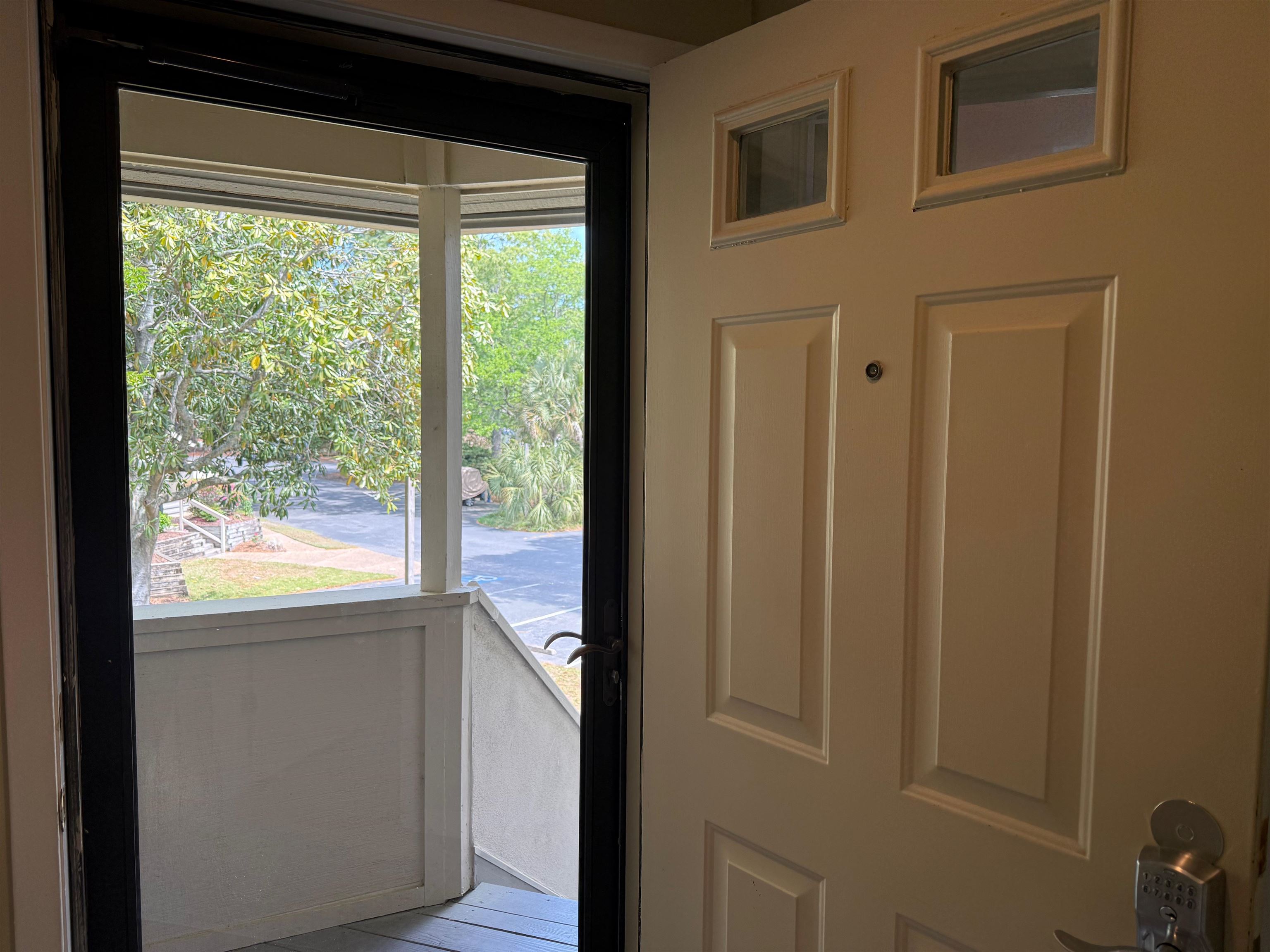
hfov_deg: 71.6
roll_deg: -0.6
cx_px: 635
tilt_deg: -5.0
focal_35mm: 24
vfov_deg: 56.8
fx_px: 881
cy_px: 476
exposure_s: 1/421
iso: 100
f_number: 1.78
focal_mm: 6.76
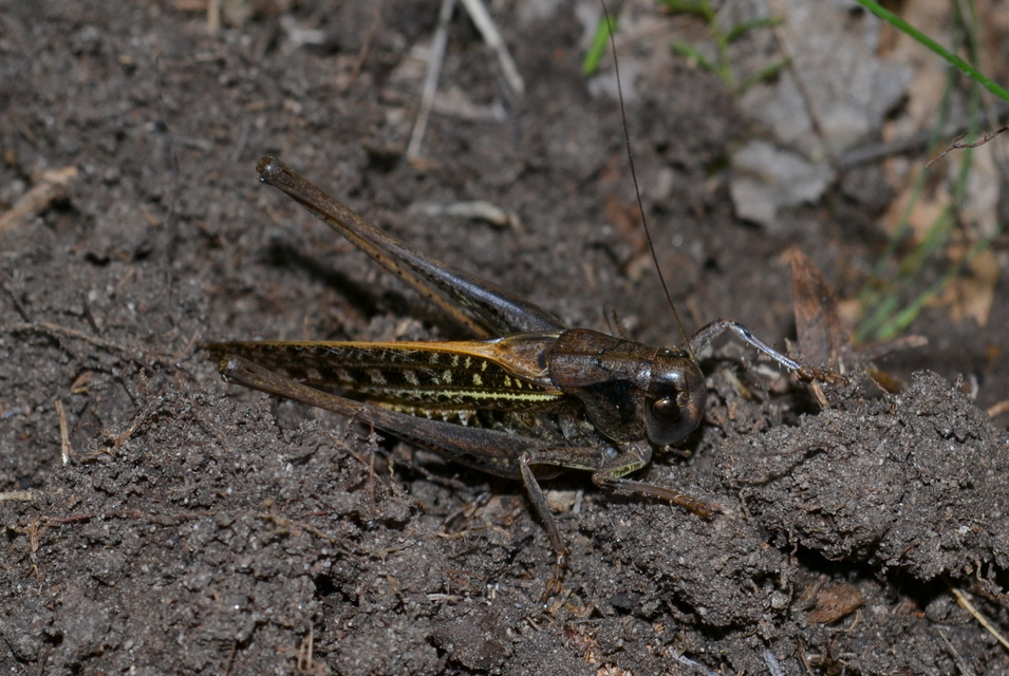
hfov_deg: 24.6
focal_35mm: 82
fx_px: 2316
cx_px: 504
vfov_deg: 16.6
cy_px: 338
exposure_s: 1/60
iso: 100
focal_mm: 55
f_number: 8
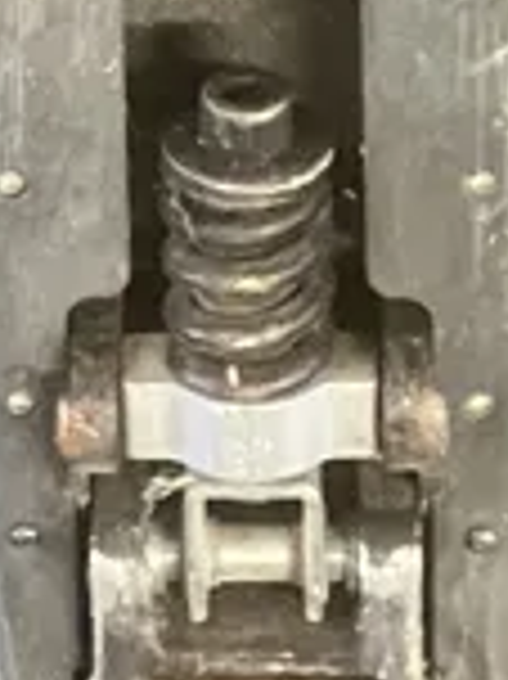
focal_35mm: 190
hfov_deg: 7.8
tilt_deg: -57.1
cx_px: 27
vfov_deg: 9.8
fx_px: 3723
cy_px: -590
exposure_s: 1/33
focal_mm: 3.99
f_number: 1.8
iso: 320
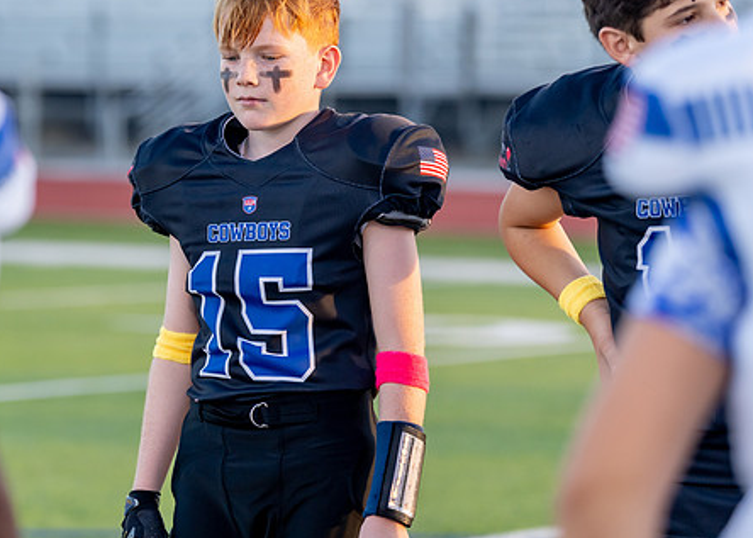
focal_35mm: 200
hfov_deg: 10.0
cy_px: 160
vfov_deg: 7.2
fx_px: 4277
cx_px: 216
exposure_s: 1/640
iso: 320
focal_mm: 118
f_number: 2.8
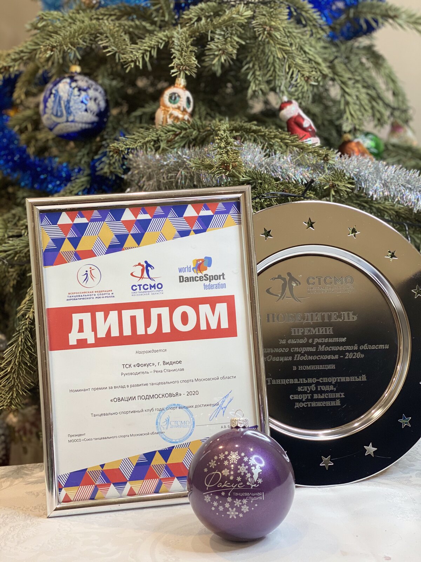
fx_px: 843
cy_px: 281
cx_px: 210
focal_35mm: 52
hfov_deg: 28.0
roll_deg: +3.6
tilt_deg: -4.9
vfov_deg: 36.8
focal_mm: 6
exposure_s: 1/100
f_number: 2
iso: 100
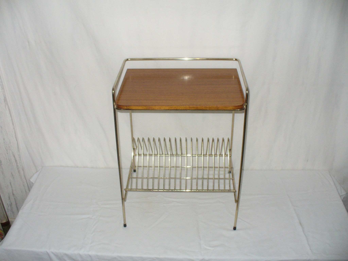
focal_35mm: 37
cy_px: 130
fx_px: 372
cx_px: 174
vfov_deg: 38.7
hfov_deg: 50.1
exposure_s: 1/30
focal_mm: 6.1
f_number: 2.8
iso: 160
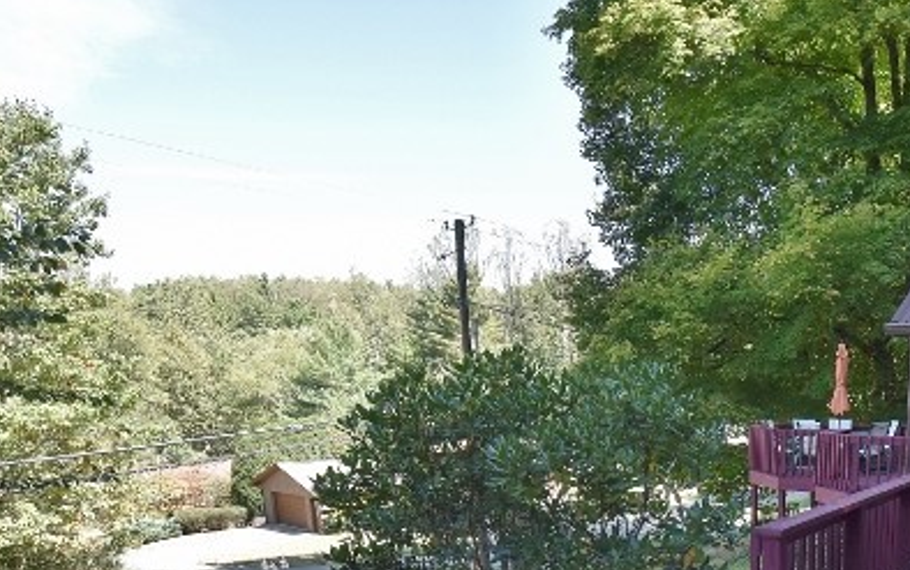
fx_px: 769
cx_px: 695
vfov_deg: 35.5
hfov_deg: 57.7
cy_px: 608
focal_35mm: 31
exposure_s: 1/200
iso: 400
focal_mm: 10
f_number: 7.1
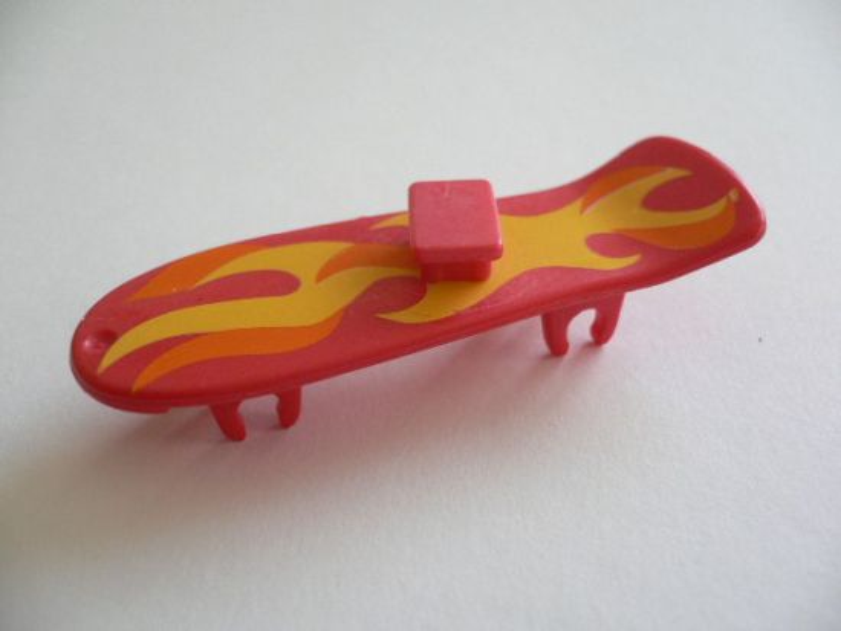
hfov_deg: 52.6
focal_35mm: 35
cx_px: 420
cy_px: 316
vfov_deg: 40.7
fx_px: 851
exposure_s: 1/40
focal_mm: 5.8
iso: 100
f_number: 2.8
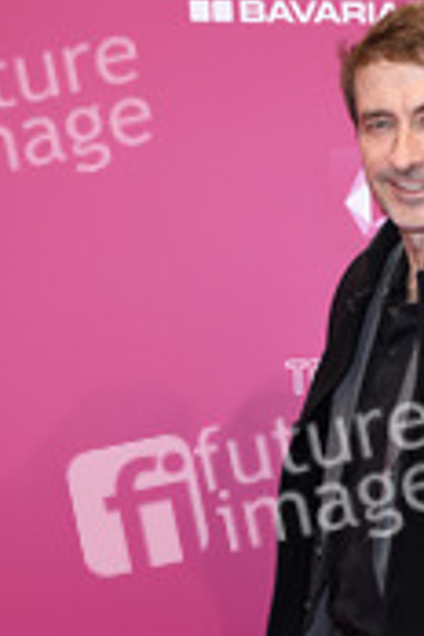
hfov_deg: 17.1
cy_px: 673
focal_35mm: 79
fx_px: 1398
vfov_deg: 24.2
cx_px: 362
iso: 500
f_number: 6.3
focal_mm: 23
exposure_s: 1/160
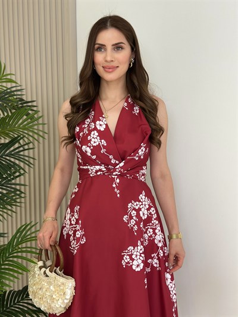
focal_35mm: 48
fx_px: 440
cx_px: 119
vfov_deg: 39.6
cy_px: 158
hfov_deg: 30.3
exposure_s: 1/246
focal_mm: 6.86
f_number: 1.78
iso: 80
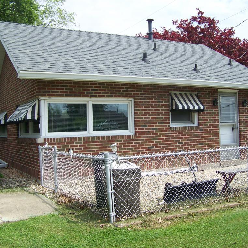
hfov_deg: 39.0
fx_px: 349
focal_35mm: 43
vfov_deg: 39.2
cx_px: 146
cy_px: 123
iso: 64
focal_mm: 5.85
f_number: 2.8
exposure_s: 1/800
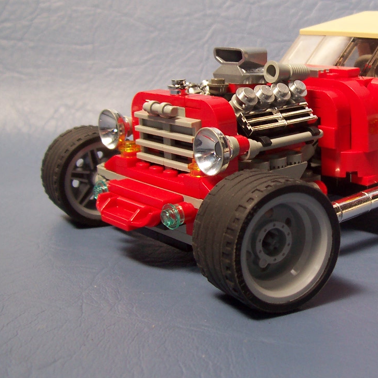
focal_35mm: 54
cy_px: 150
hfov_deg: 30.9
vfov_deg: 31.5
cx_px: 302
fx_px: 667
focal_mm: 5.6
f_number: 2.8
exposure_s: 1/250
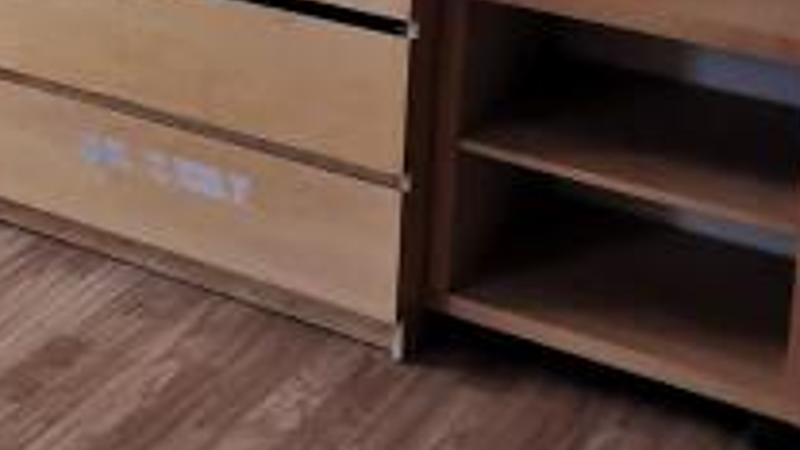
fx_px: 1824
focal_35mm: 86
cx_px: -104
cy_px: -208
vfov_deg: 13.3
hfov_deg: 23.1
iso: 160
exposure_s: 1/100
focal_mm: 2.35
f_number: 2.2
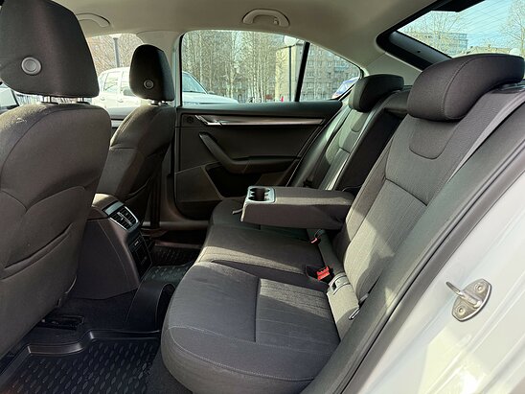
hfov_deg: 71.6
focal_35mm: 24
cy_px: 197
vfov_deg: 56.8
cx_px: 262
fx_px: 364
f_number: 1.78
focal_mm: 6.76
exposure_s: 1/230
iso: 125
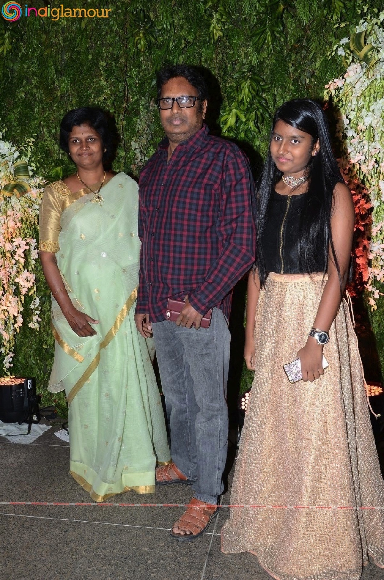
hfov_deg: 36.7
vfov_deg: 53.2
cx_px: 192
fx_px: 578
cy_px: 290
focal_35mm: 36
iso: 500
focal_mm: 24
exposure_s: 1/125
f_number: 7.1
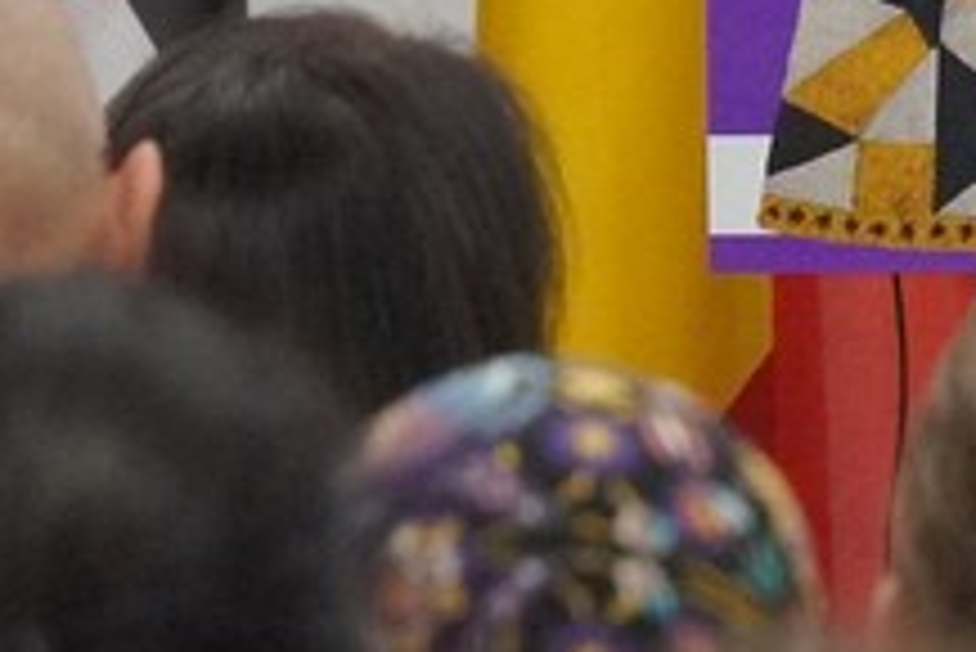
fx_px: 29181
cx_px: 1327
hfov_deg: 1.9
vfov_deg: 1.3
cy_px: -310
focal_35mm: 1076
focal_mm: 135
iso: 6400
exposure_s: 1/250
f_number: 5.6
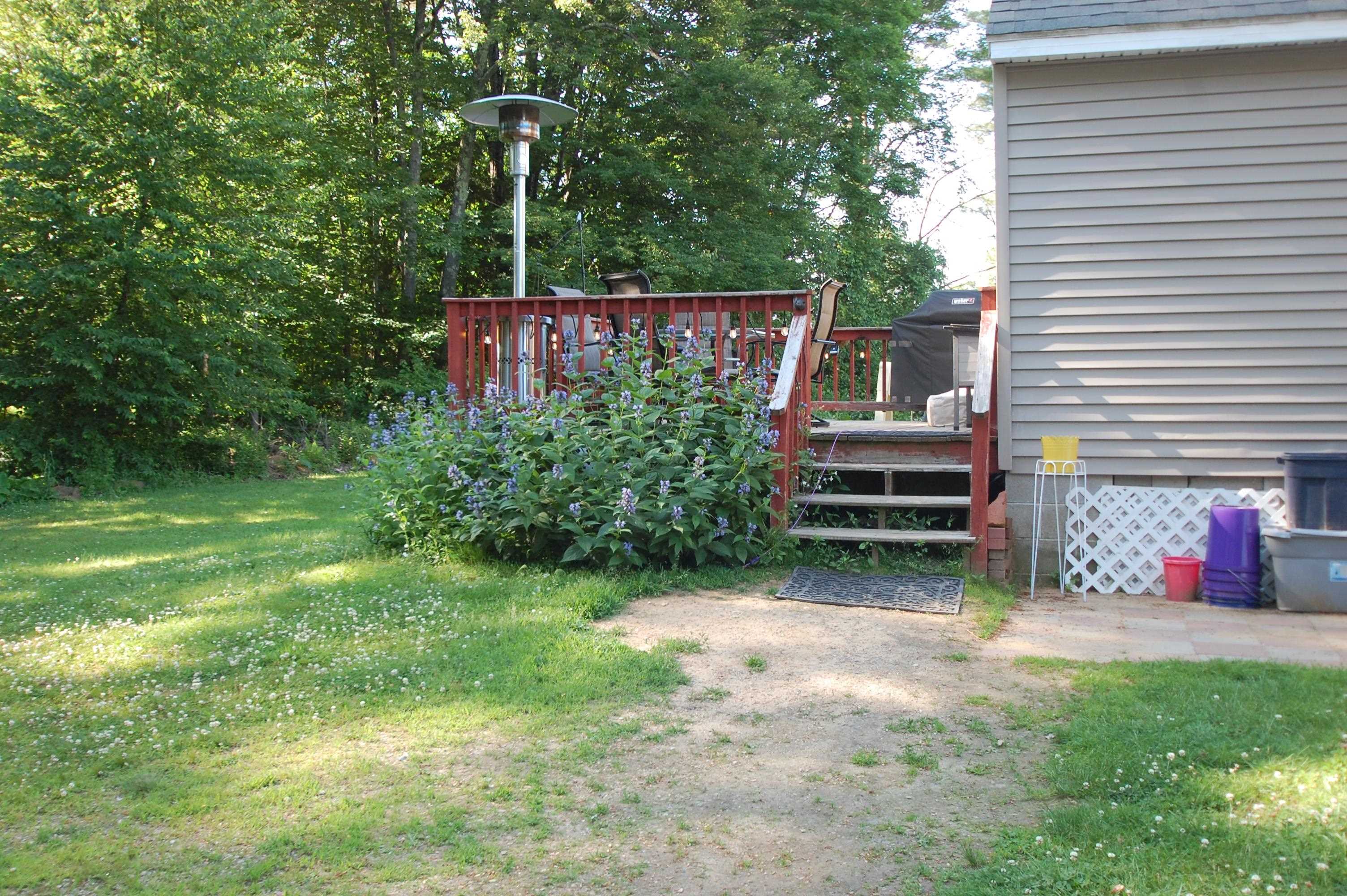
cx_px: 674
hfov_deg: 53.2
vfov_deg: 36.8
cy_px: 448
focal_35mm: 36
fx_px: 1346
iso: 400
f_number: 5.6
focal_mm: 24
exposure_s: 1/125
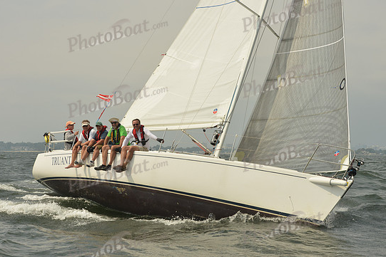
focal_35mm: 75
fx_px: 804
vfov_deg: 18.2
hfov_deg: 27.0
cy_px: 126
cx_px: 205
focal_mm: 70
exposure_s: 1/1250
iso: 320
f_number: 10
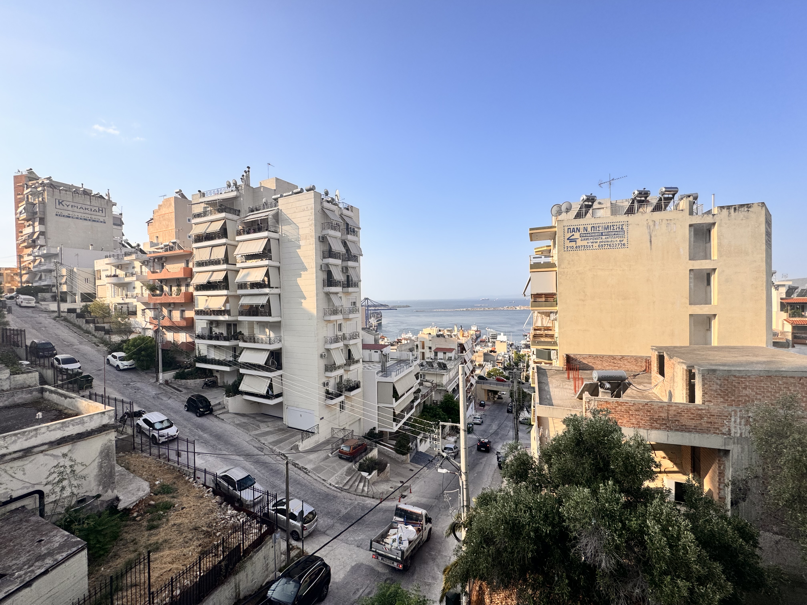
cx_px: 404
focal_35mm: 14
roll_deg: +1.8
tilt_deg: -0.3
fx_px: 326
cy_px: 302
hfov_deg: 102.1
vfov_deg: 85.7
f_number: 2.2
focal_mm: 2.22
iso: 50
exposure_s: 1/1536
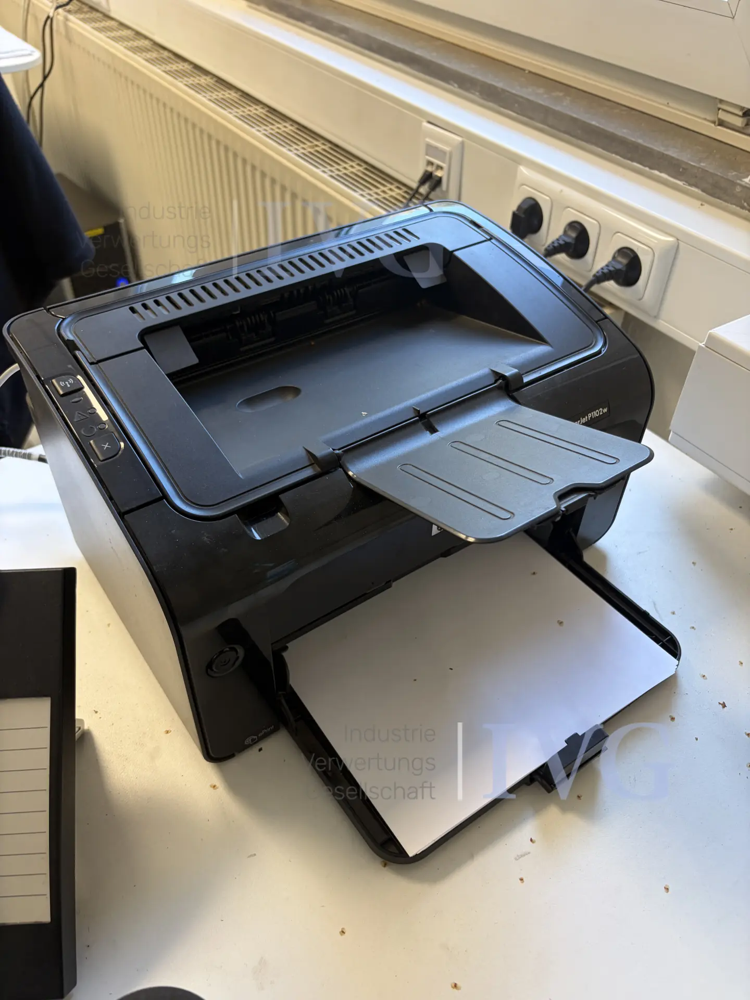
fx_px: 751
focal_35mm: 26
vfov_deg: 67.3
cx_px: 375
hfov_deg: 53.1
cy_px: 500
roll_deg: -1.7
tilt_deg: -44.3
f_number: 1.6
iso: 80
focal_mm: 5.96
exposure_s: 1/50
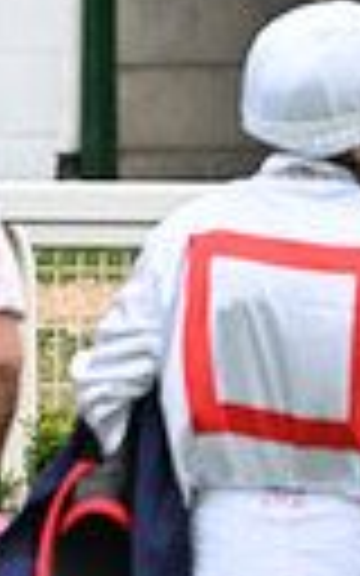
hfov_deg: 1.4
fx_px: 14458
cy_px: 79
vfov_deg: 2.3
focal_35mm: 921
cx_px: -904
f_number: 4.5
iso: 400
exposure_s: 1/1000
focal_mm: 200
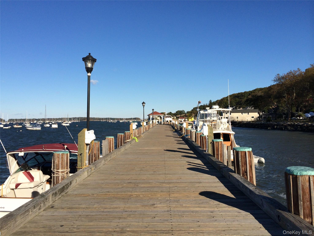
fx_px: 272
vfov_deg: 46.8
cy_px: 118
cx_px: 157
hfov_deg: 60.0
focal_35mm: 30
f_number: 2.2
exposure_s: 1/3165
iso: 40
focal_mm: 4.12
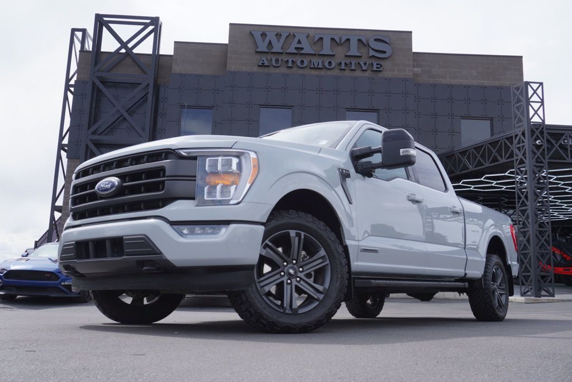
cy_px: 191
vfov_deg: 38.4
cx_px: 286
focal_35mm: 34
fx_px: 548
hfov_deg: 55.1
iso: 100
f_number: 8
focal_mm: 23
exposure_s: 1/200
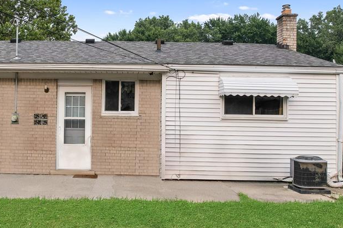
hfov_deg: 52.2
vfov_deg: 36.9
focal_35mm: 36
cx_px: 117
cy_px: 111
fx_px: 343
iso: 100
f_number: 2.8
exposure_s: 1/90
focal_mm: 8.38
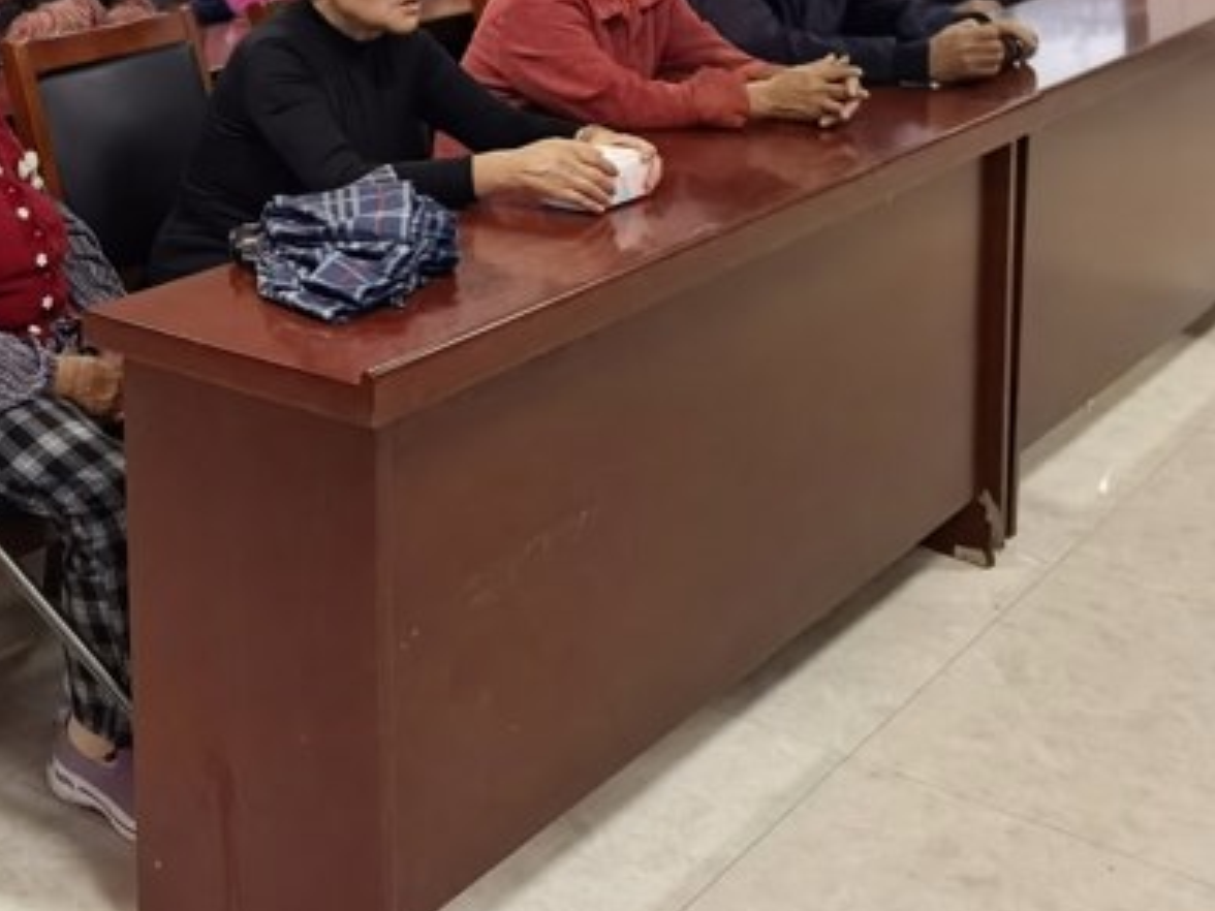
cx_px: 56
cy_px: -12
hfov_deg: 34.2
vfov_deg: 26.5
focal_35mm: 52
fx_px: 1825
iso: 500
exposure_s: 1/120
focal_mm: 5.75
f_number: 2
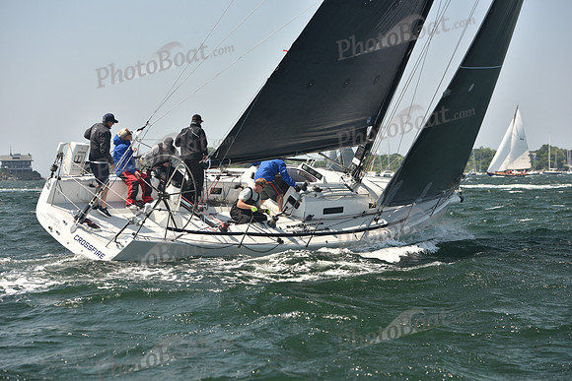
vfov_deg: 15.9
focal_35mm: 86
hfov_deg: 23.6
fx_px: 1367
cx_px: 286
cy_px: 190
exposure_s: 1/640
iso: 250
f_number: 4.5
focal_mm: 86
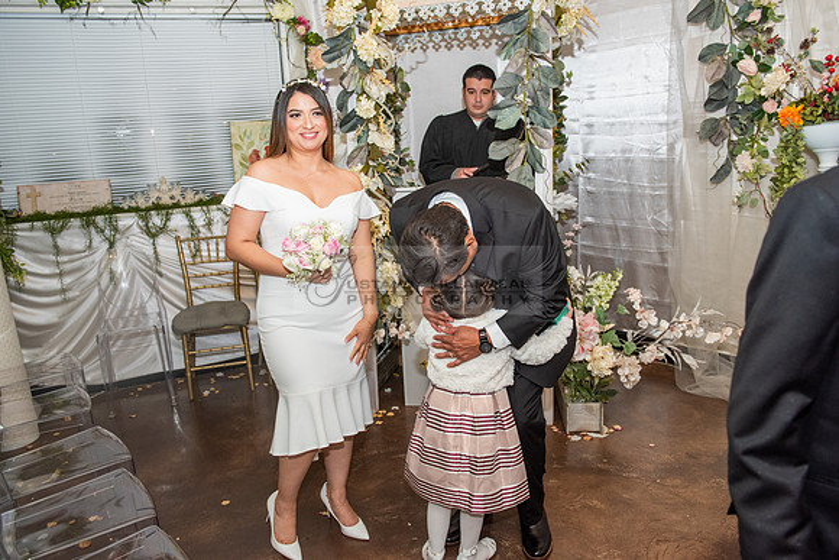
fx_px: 629
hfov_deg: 67.4
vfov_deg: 48.0
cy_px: 280
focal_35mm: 27
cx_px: 420
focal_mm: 27
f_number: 4.5
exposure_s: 1/125
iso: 1600
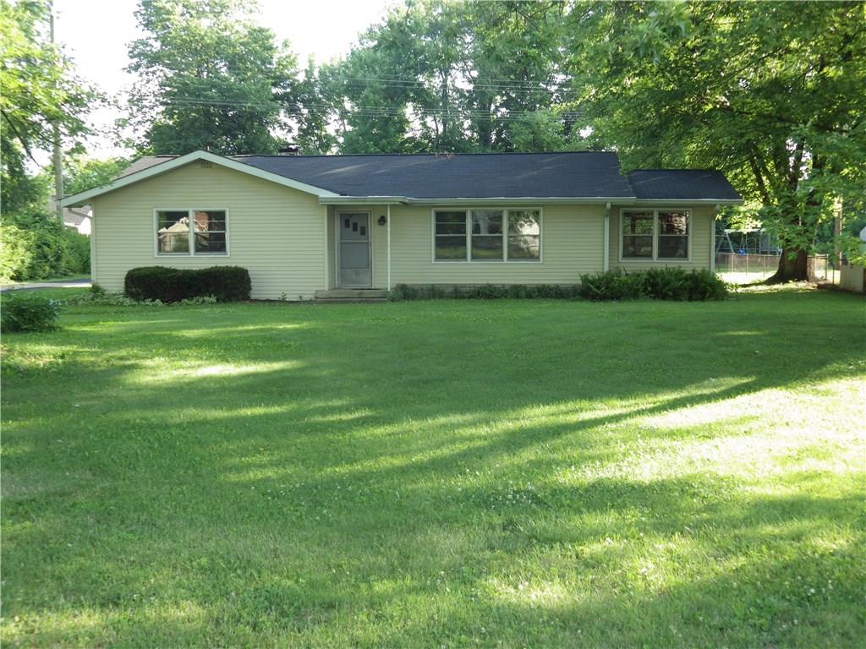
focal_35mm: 41
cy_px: 324
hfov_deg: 45.8
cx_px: 433
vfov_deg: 35.1
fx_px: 1026
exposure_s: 1/100
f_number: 3.6
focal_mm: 7.4
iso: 100
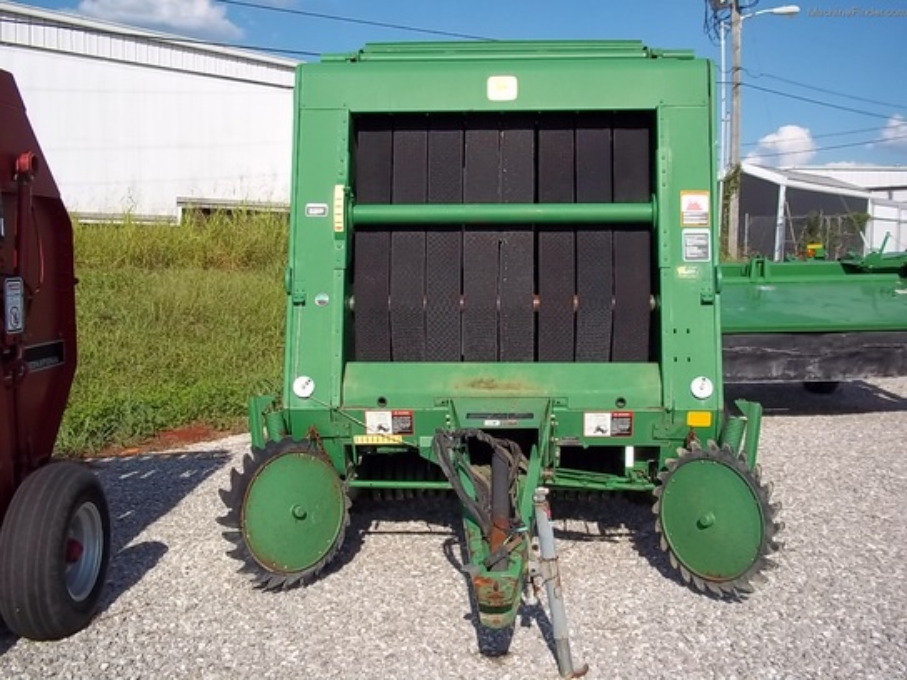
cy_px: 340
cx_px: 454
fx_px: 943
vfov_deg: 39.7
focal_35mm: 36
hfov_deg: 51.4
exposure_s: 1/200
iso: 80
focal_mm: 6.5
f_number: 8
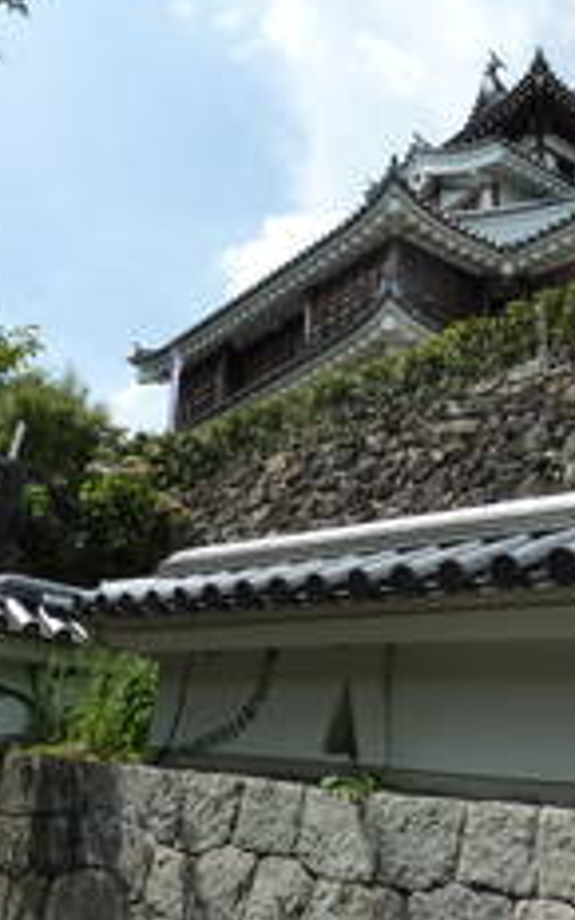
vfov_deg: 49.3
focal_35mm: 40
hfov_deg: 31.4
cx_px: 440
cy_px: 434
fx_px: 1003
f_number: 5
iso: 125
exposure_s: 1/400
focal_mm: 4.1
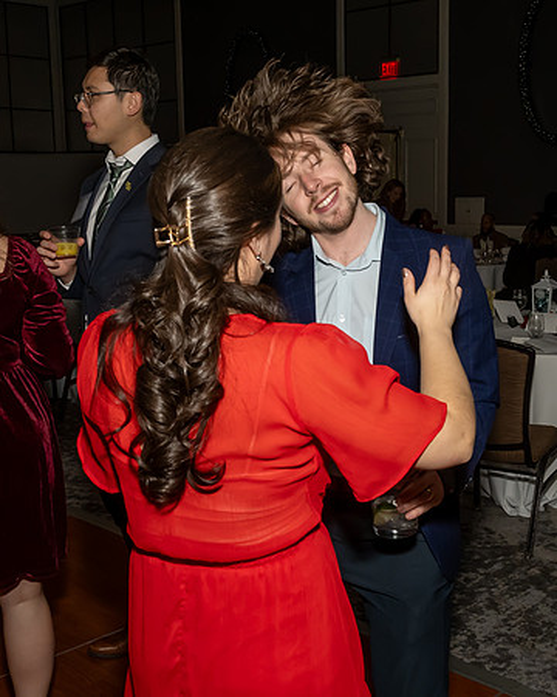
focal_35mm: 46
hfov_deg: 32.3
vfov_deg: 40.0
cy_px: 345
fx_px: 956
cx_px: 366
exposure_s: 1/250
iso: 1000
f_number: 7.1
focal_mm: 18
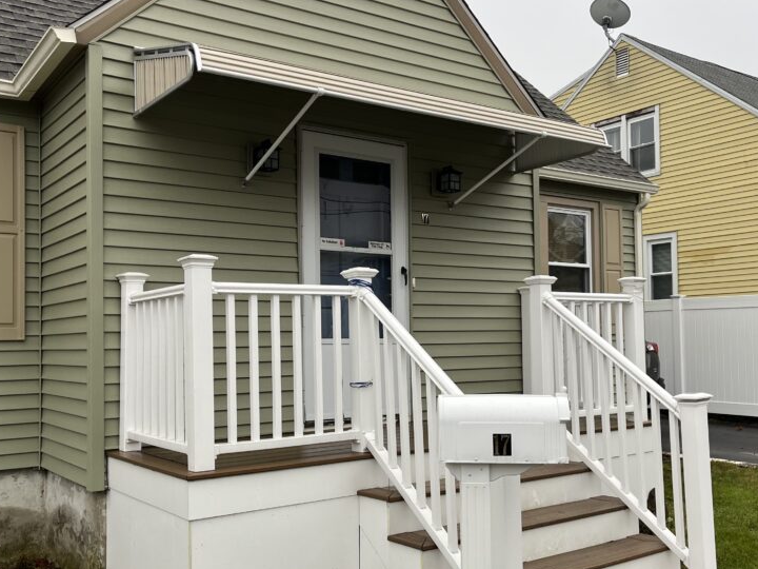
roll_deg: +0.9
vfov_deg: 38.6
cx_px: 390
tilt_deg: +1.9
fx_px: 810
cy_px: 312
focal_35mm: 37
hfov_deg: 50.1
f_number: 1.6
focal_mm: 5.1
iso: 50
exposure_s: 1/363
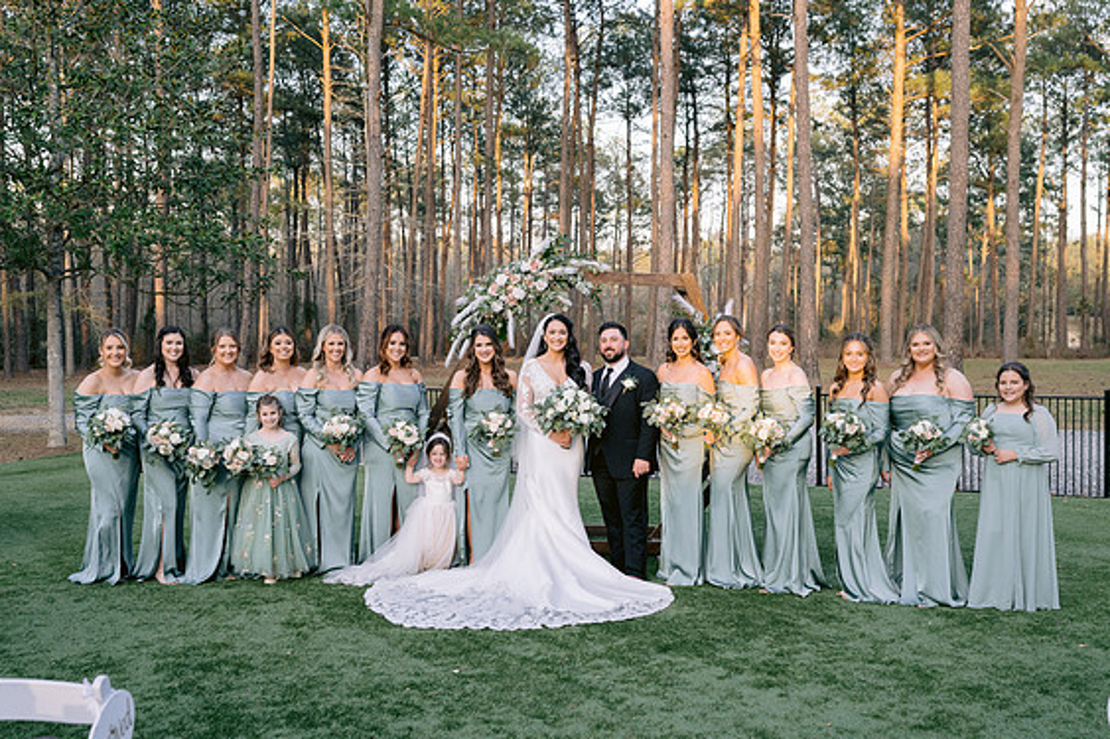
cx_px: 560
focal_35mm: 38
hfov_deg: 50.7
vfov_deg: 35.0
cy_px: 359
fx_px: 1171
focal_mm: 35
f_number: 4
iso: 400
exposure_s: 1/200
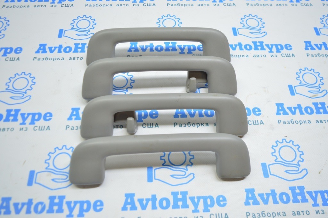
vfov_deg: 41.6
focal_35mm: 32
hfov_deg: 59.5
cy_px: 109
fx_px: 287
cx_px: 164
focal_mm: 21
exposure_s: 1/50
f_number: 3.8
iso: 400
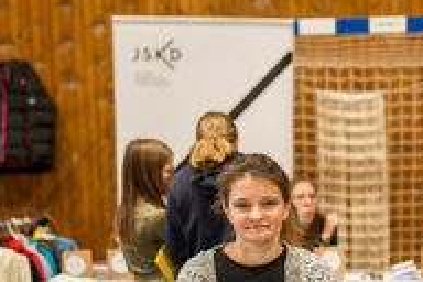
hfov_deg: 24.5
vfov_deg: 16.2
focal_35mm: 82
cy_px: 304
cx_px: 317
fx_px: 963
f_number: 1.8
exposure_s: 1/250
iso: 320
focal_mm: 35
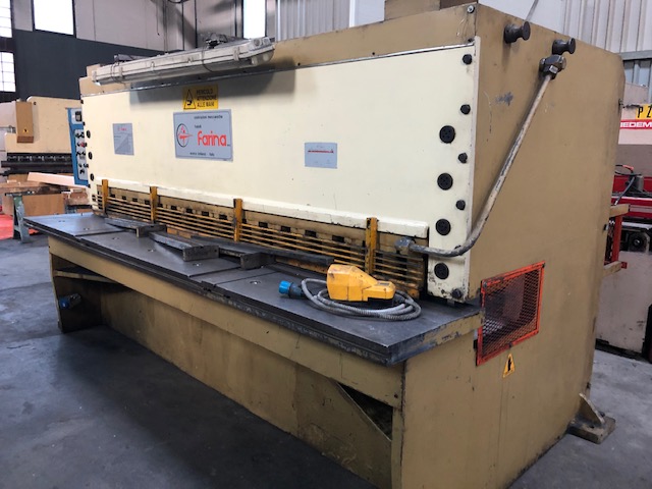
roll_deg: -1.4
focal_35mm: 28
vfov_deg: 49.7
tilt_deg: -10.5
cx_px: 326
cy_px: 244
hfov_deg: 63.4
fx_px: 527
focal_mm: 3.99
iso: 80
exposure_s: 1/15
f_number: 1.8
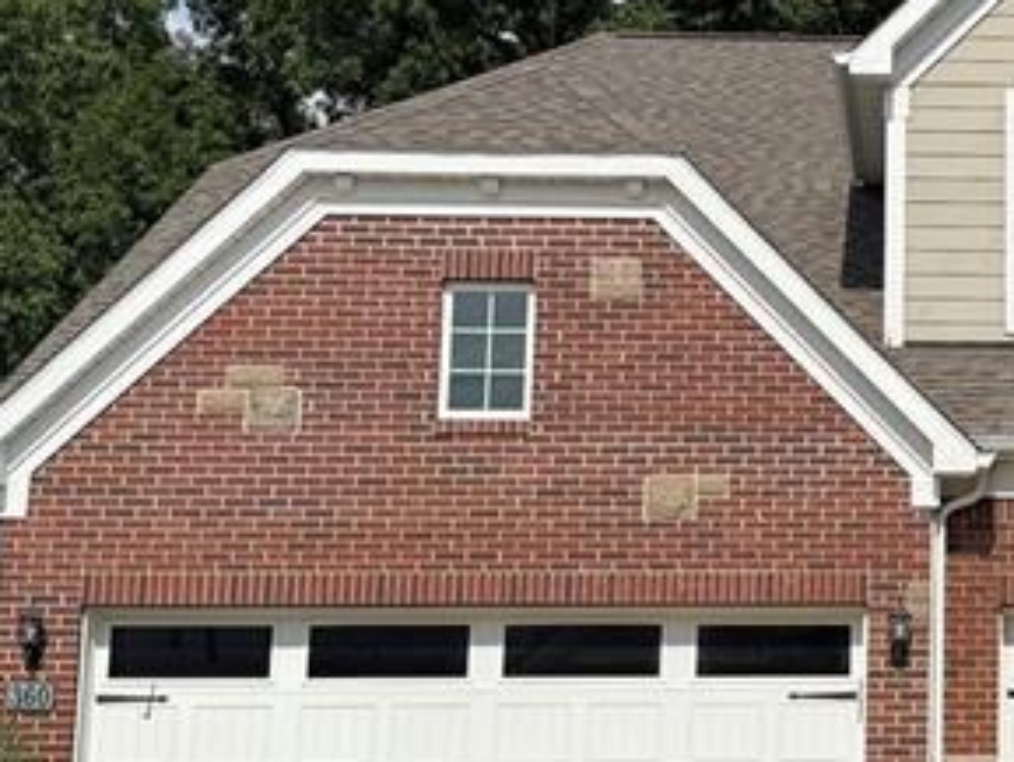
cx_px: 1088
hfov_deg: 21.9
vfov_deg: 17.3
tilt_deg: +10.7
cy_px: 274
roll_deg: +0.3
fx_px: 2491
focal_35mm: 85
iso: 80
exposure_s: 1/5714
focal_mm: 6.76
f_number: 1.78
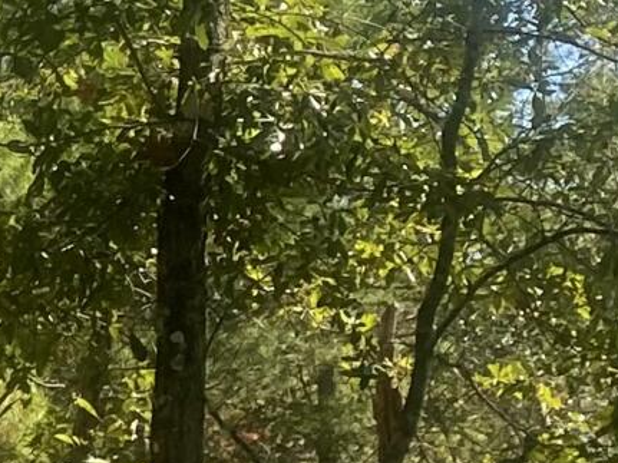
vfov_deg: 8.2
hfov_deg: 9.8
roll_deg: -0.6
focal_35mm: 181
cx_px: -769
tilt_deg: +6.1
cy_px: 373
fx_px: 3230
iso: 32
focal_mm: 4.25
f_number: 1.8
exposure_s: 1/630
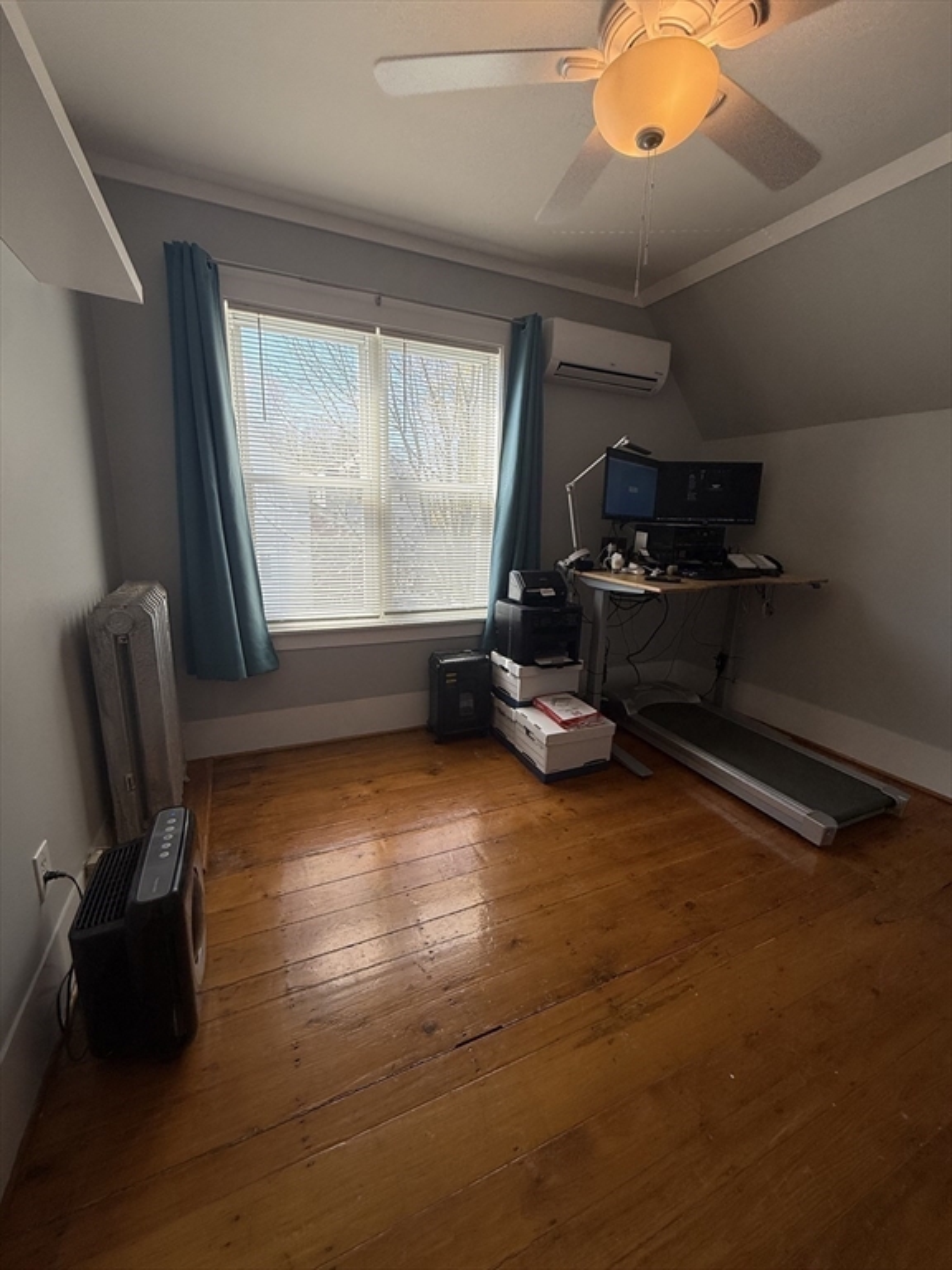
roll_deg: -1.7
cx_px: 476
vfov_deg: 102.1
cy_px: 635
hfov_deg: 85.7
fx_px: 513
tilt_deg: -12.4
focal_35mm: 14
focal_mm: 2.22
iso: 64
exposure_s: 1/315
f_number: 2.2
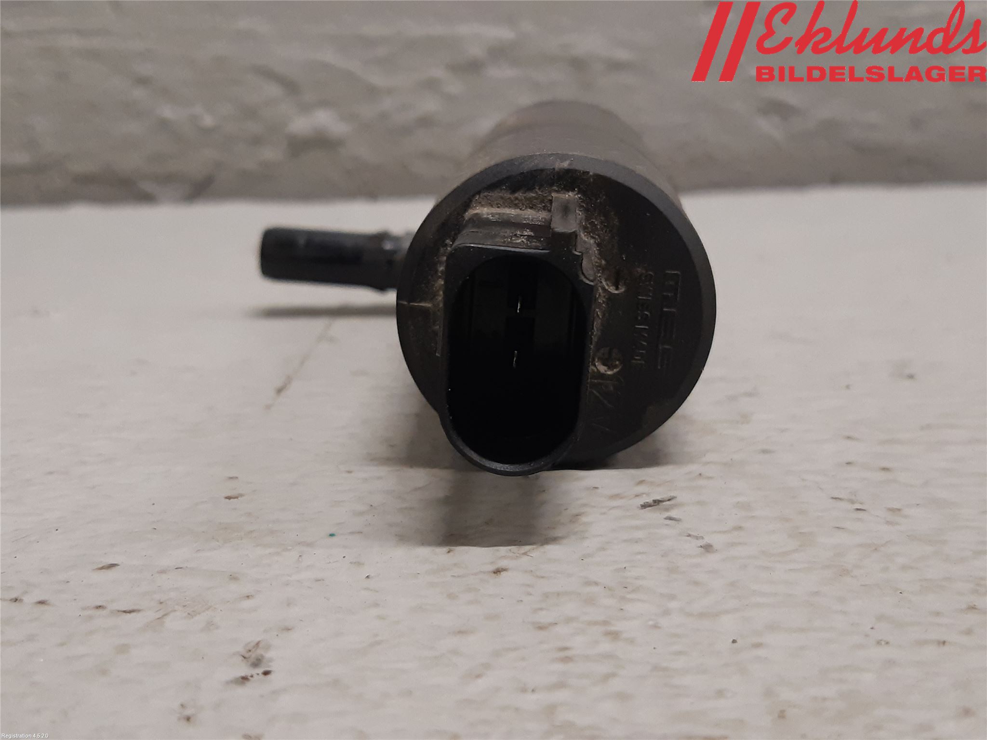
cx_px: 494
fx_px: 741
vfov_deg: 53.1
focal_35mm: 26
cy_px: 370
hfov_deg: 67.3
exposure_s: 1/50
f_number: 1.7
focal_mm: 3.93
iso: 200
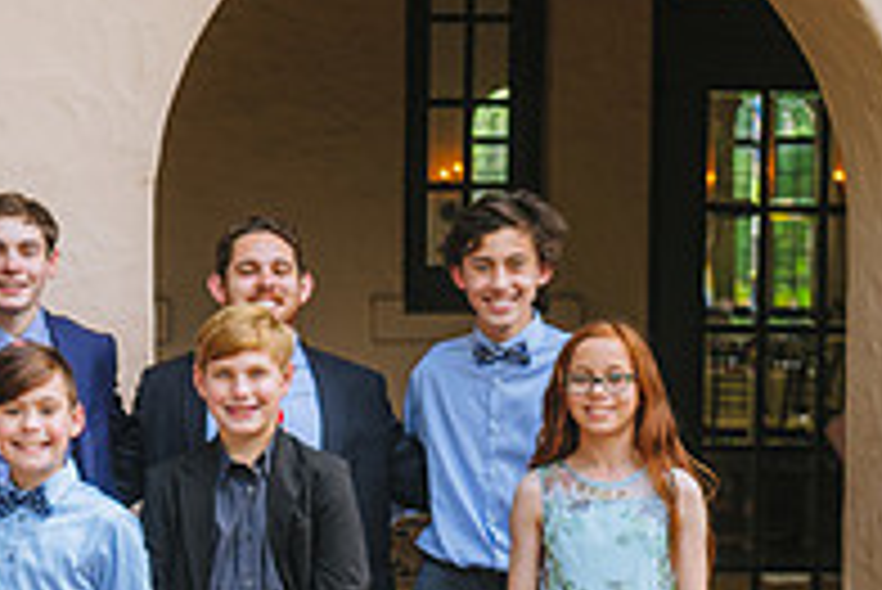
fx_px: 3187
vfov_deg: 10.5
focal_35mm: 130
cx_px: -135
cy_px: 493
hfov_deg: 15.3
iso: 250
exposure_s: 1/320
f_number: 4
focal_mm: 44
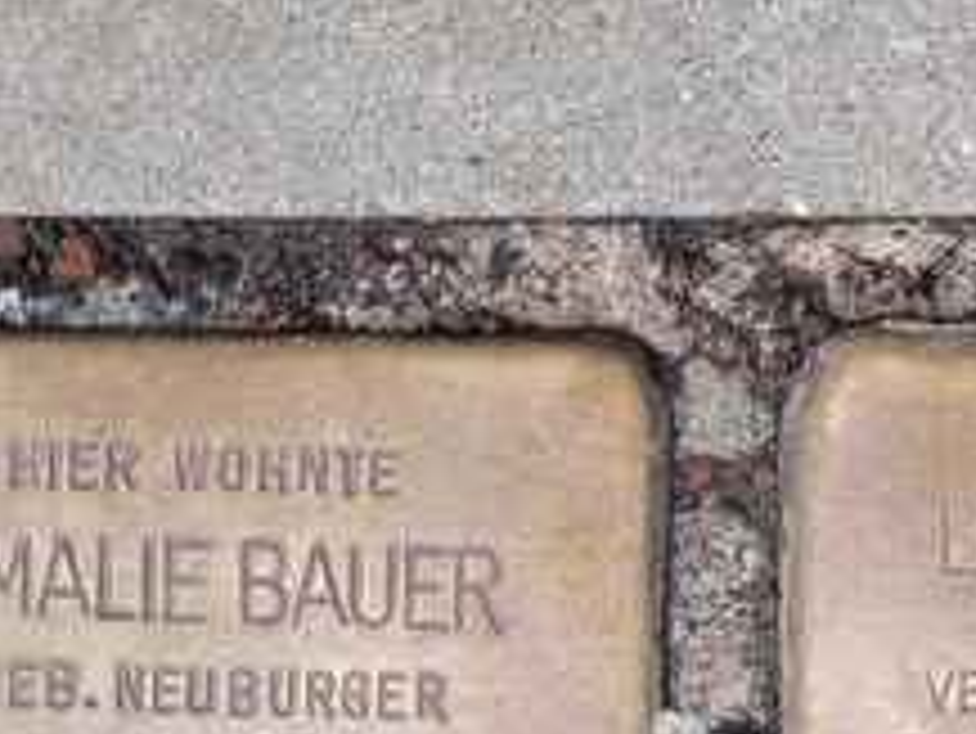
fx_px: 2708
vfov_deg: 15.1
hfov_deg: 18.9
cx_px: 1286
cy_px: 761
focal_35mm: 96
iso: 40
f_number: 1.8
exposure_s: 1/212
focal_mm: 5.4
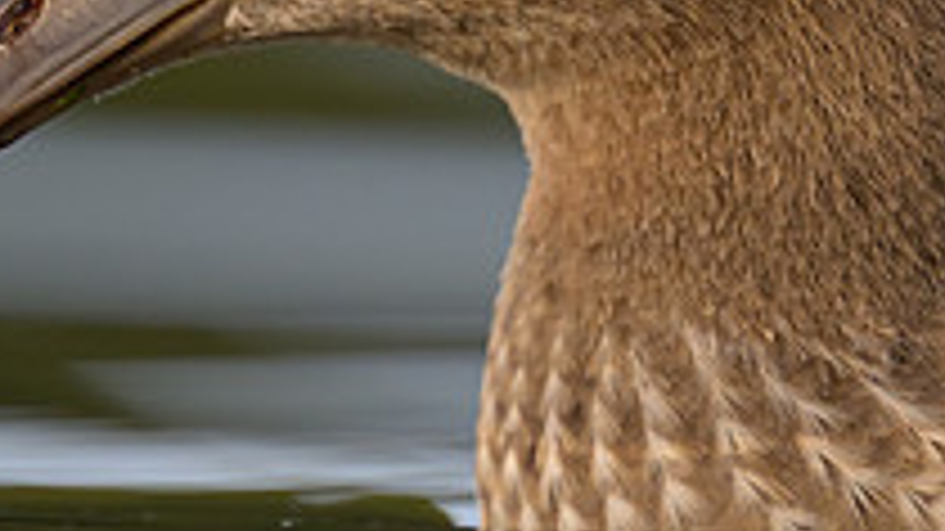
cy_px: 207
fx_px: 66236
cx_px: 1014
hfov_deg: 0.8
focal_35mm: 2644
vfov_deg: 0.5
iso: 400
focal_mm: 400
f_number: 2.8
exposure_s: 1/2500
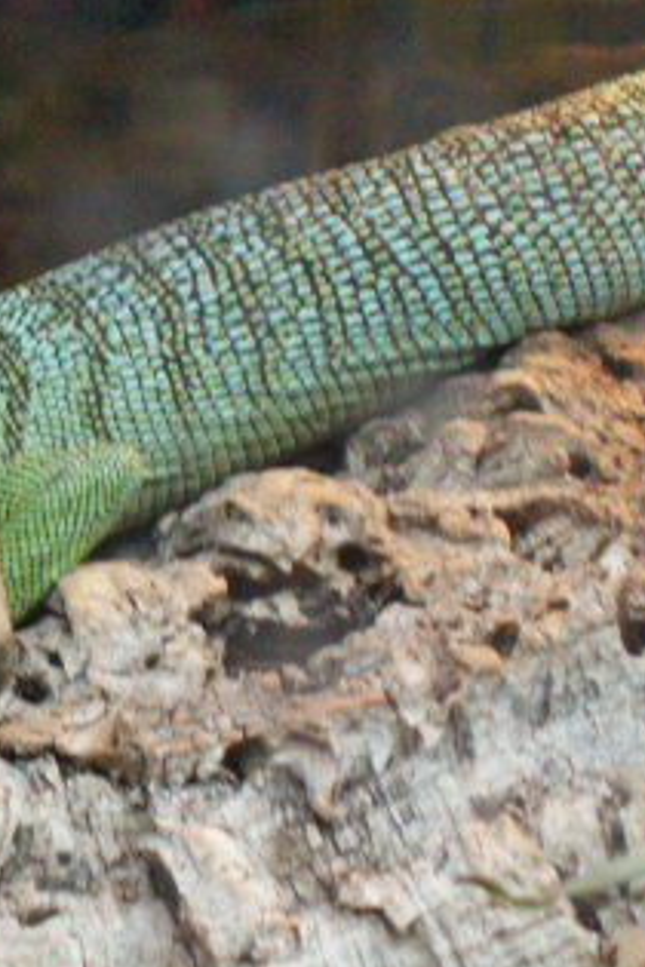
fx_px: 3520
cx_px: -292
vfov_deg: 15.6
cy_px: 513
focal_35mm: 131
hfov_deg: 10.2
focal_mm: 10.28
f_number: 3.2
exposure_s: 1/40
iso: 125
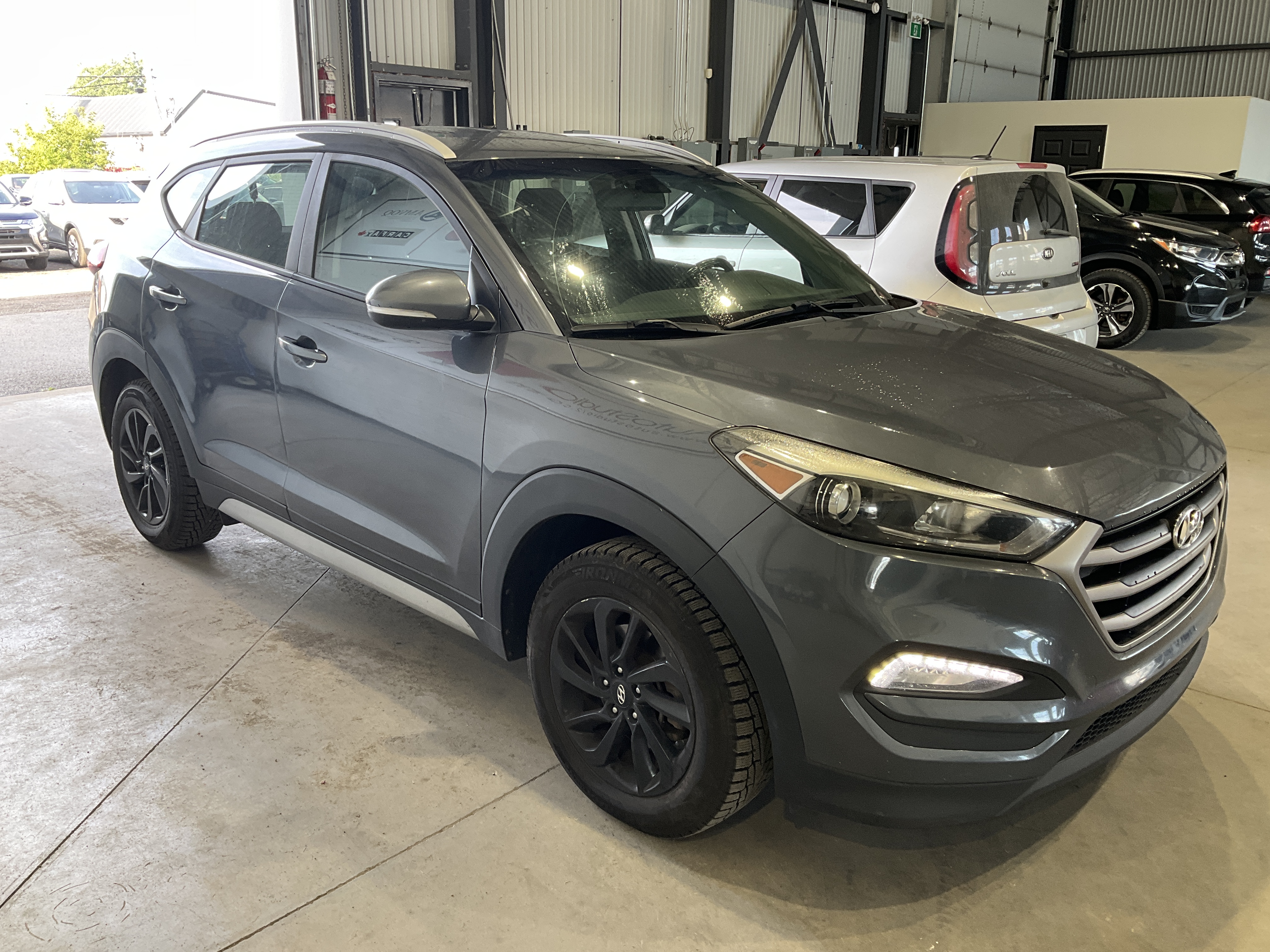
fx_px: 1064
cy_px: 476
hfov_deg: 61.7
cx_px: 635
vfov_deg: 48.2
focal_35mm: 29
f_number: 1.8
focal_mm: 3
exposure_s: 1/60
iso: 50
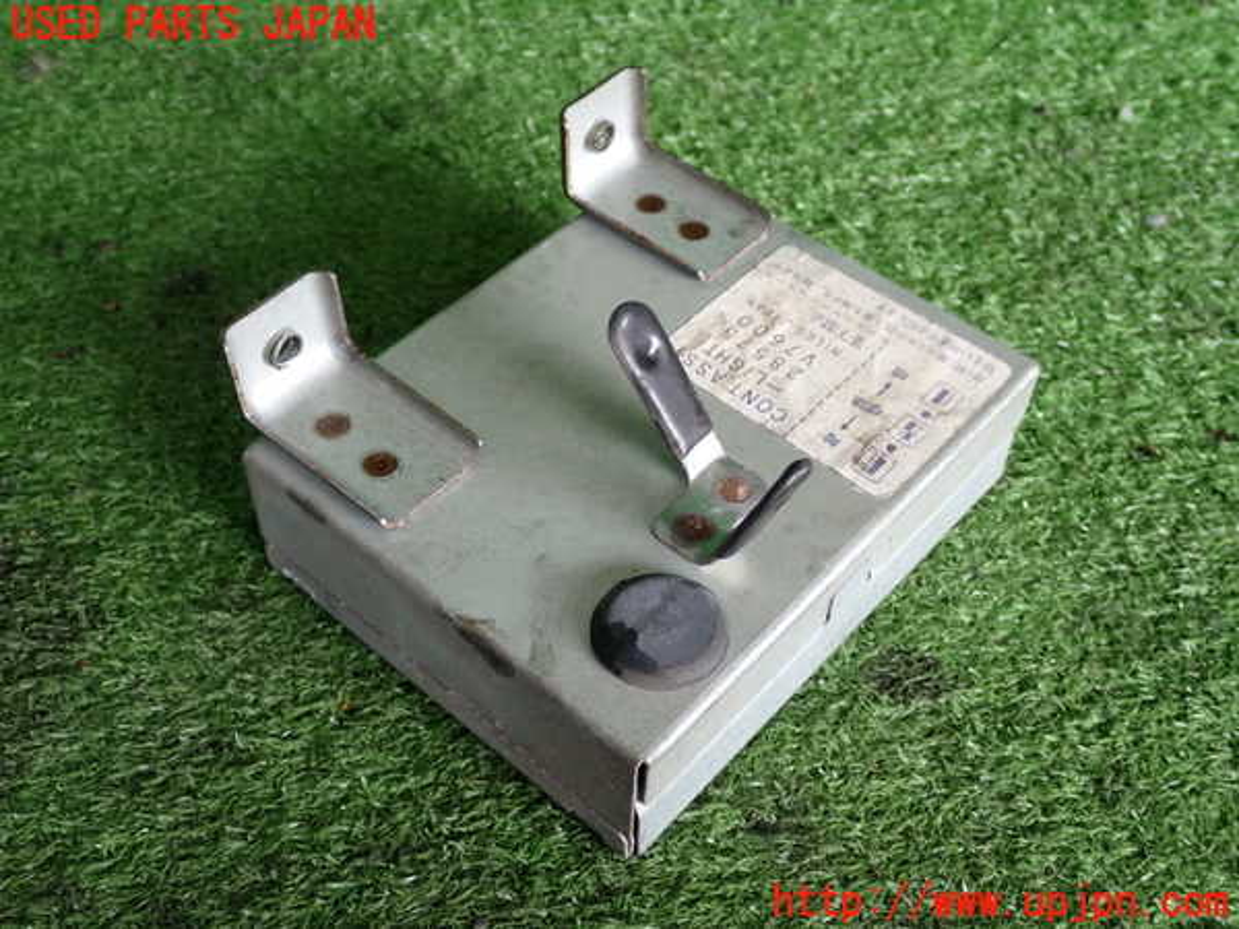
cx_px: 620
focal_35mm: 41
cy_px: 464
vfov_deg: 35.1
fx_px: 1468
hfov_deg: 45.8
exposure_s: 1/80
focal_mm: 7.31
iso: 200
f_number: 2.8
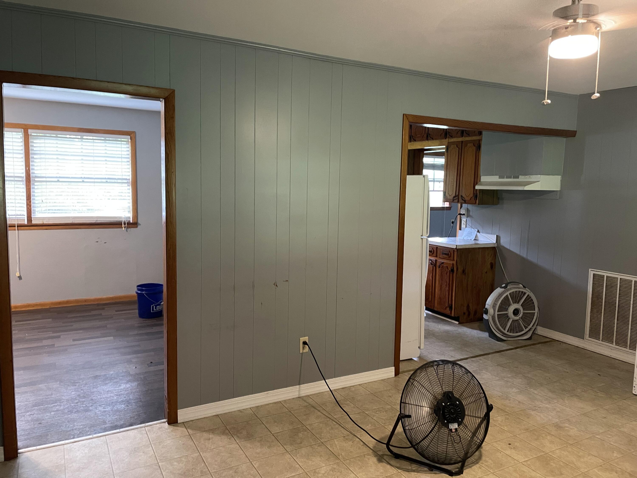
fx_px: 478
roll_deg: -0.9
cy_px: 239
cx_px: 318
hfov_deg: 67.3
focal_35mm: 26
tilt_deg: -5.6
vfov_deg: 53.1
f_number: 1.6
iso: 500
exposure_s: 1/30
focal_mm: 4.2
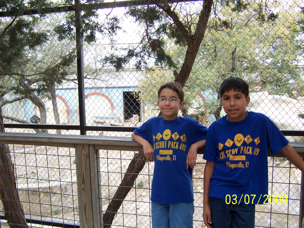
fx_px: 316
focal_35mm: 36
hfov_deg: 51.4
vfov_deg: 39.7
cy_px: 114
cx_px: 152
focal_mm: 5.6
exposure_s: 1/125
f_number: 3.4
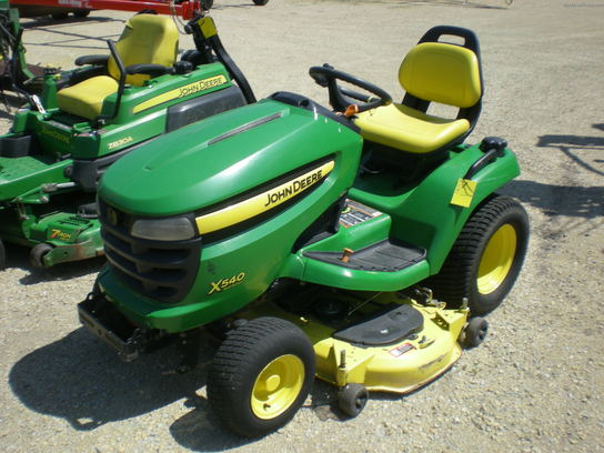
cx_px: 302
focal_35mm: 38
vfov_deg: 37.7
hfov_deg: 49.0
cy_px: 226
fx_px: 663
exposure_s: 1/420
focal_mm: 6.3
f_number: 4.6
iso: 50
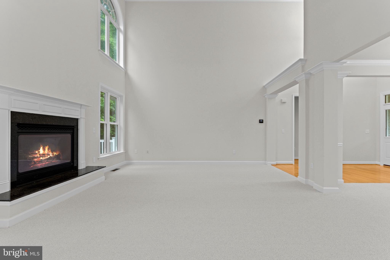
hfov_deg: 104.3
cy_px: 130
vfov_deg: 81.2
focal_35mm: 14
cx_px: 195
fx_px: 152
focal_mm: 14
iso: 800
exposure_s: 1/10
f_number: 5.6
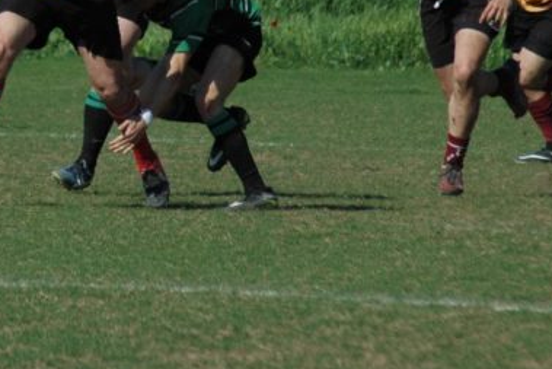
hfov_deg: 2.2
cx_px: 60
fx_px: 14556
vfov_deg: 1.5
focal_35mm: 949
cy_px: 1
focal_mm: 300
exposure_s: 1/2500
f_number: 9
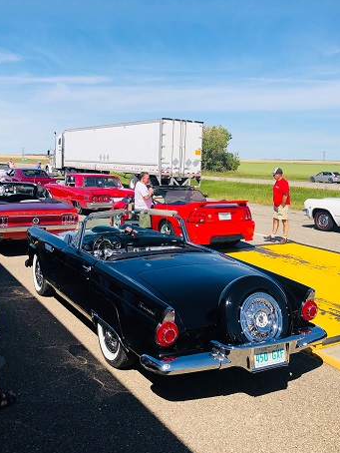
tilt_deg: -10.6
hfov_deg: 38.7
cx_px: 185
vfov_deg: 50.1
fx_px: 484
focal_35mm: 37
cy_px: 209
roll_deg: -1.2
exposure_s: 1/2825
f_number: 1.8
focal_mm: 3.99
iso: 20
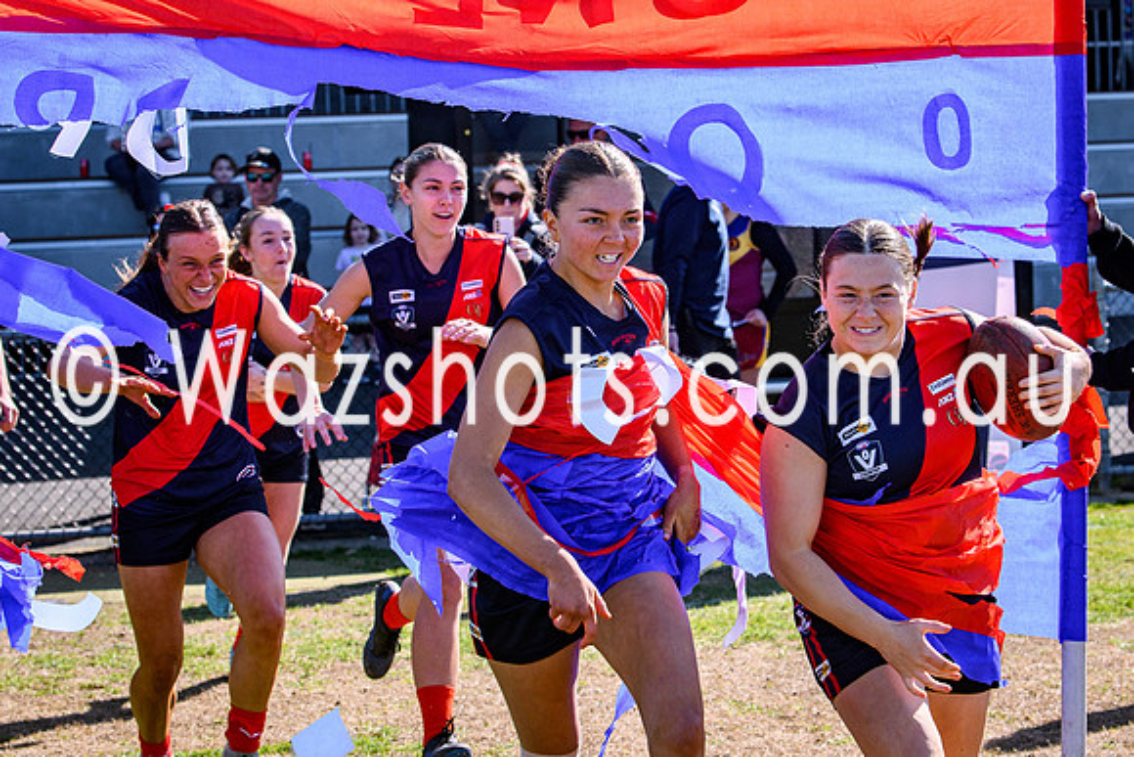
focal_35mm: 122
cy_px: 319
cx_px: 615
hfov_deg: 16.8
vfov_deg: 11.3
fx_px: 3828
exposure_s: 1/1600
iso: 250
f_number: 5.6
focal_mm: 70
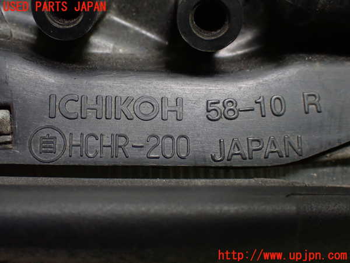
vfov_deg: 25.2
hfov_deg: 33.2
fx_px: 586
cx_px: 175
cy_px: 132
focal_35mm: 58
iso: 800
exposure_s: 1/160
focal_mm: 10.35
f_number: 3.5
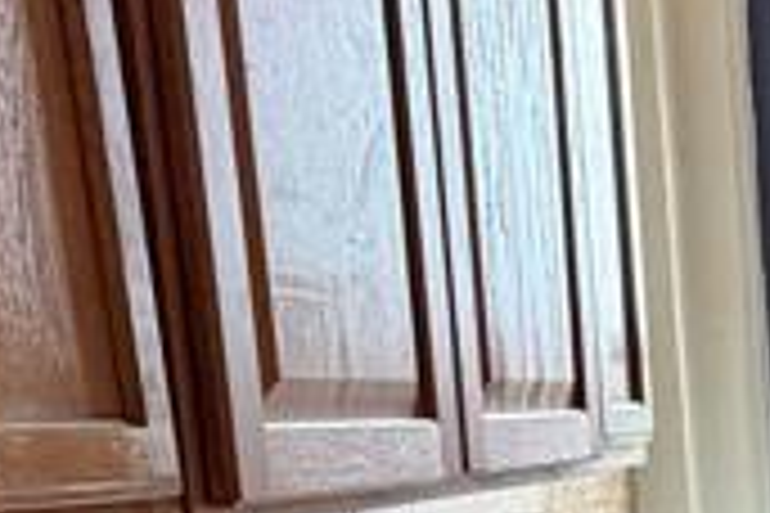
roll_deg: +0.6
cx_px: 1157
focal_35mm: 87
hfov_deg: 20.1
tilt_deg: -15.0
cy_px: 886
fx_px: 1861
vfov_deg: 14.1
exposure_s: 1/121
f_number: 2.2
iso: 125
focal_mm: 2.22
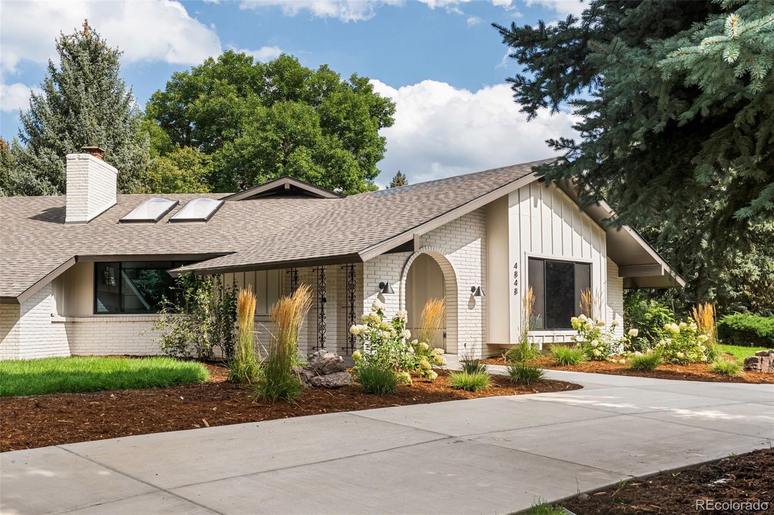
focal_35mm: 26
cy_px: 258
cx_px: 387
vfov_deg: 48.7
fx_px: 570
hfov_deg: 68.4
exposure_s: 1/1250
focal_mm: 26.5
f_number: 8
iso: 800
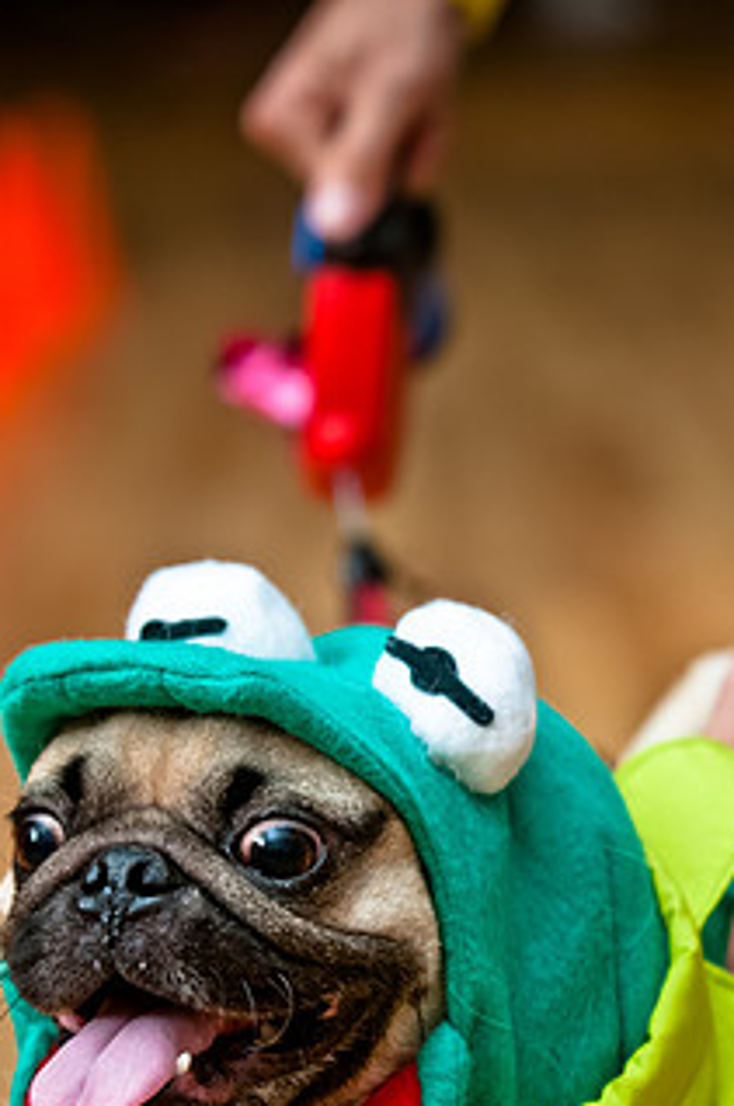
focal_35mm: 170
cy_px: 741
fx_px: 5216
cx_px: 440
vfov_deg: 12.1
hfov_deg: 8.0
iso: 200
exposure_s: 1/200
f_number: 2.8
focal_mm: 80
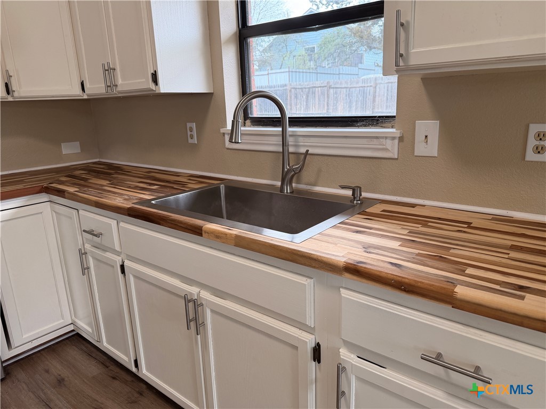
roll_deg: +2.5
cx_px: 273
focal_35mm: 24
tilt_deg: -15.3
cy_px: 204
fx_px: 379
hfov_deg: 71.6
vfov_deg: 56.8
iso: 125
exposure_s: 1/120
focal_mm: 6.76
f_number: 1.78
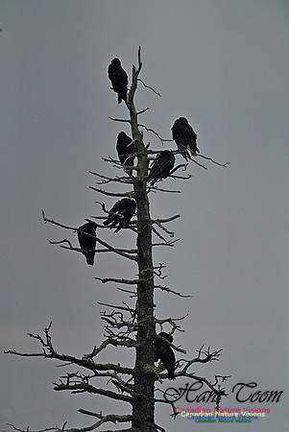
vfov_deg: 1.7
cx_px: 144
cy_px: 216
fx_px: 14416
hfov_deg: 1.1
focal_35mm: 1200
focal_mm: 1200
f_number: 13
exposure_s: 1/8000
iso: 6400
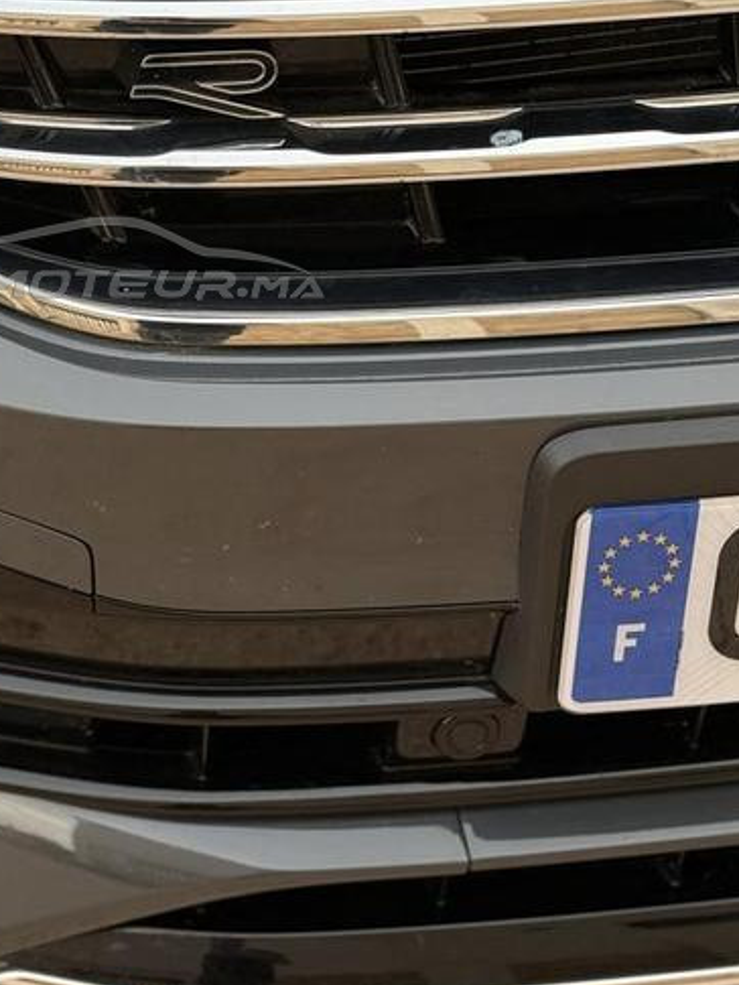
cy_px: 257
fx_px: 2447
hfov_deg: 17.0
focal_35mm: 86
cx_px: 144
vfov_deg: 22.6
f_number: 1.78
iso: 125
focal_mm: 6.76
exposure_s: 1/100
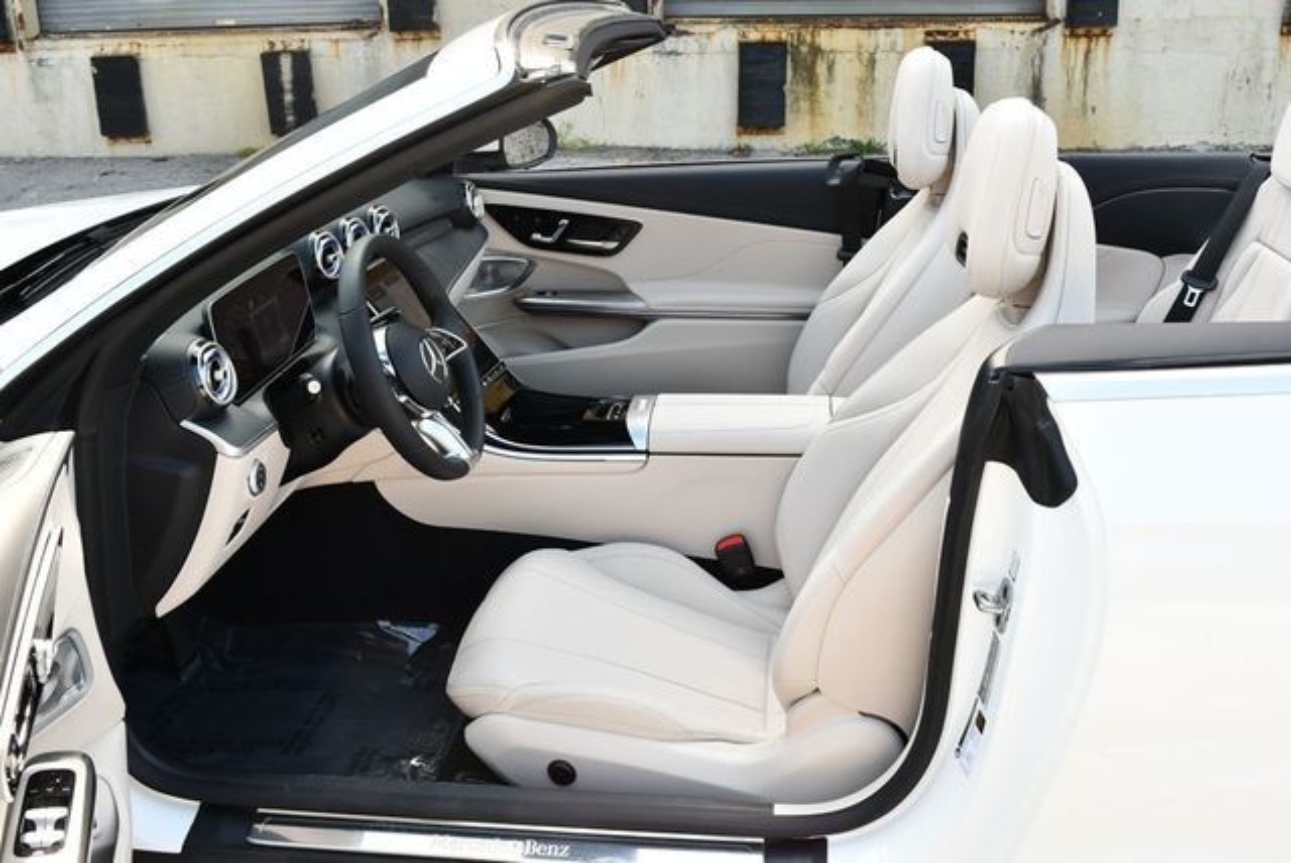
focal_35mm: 36
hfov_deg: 53.1
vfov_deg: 36.9
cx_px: 646
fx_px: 1292
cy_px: 432
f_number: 5.6
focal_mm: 18
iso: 400
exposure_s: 1/250
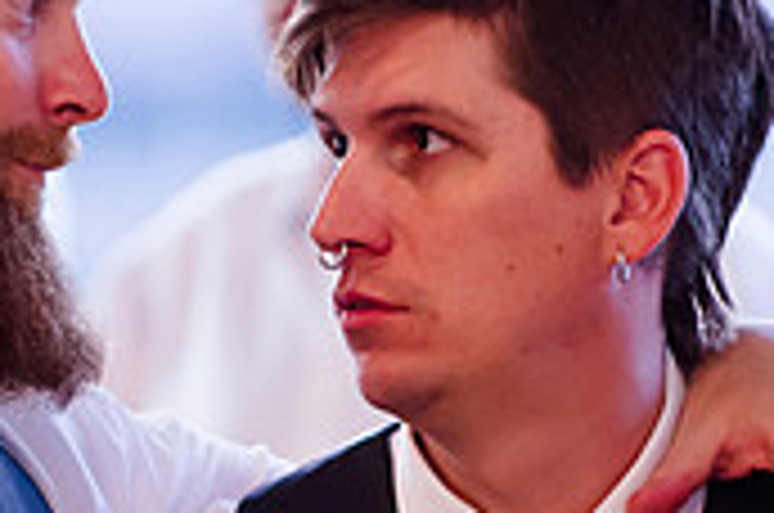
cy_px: 382
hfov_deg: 3.2
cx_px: 328
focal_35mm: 642
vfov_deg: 2.1
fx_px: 13777
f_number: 2.8
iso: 2500
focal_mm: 190
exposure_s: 1/160
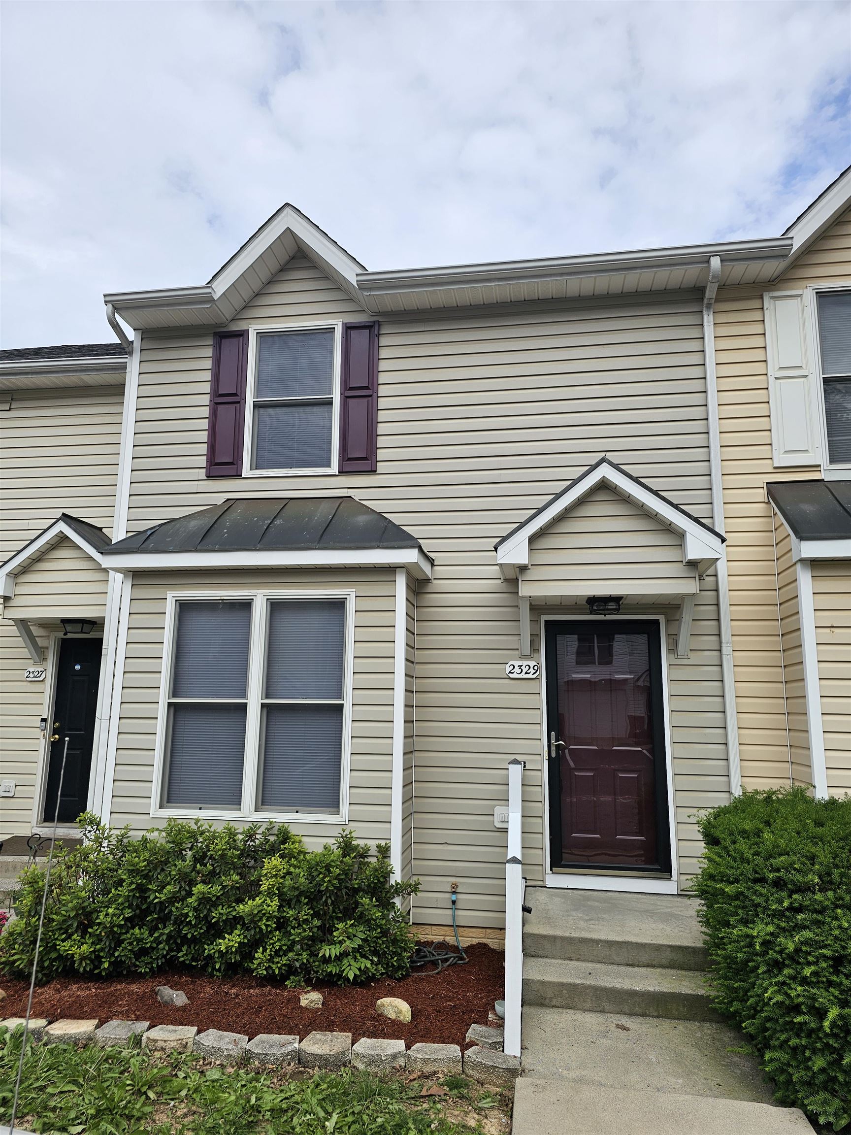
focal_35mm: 23
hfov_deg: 58.9
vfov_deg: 73.9
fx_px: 754
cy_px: 568
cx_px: 426
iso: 10
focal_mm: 6.3
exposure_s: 1/643
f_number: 1.7
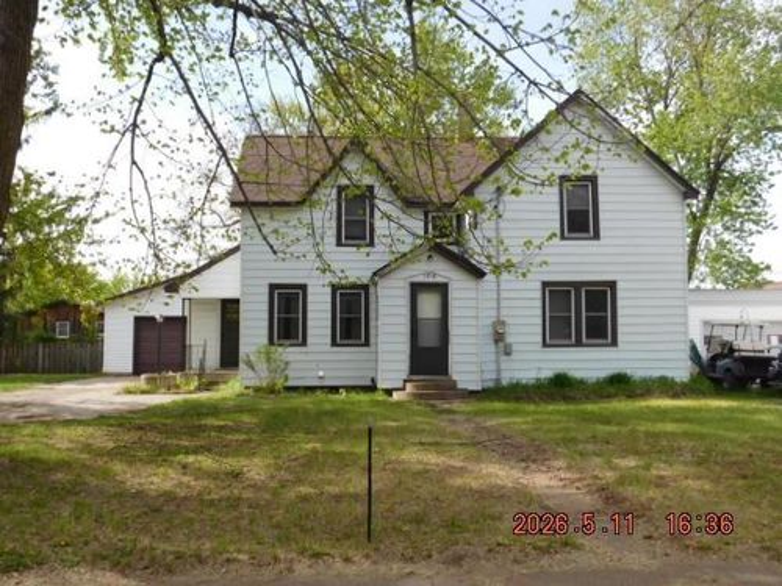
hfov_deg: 51.4
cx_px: 391
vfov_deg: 39.7
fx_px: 813
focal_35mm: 36
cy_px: 293
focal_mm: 6.3
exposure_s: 1/640
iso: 125
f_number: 3.5
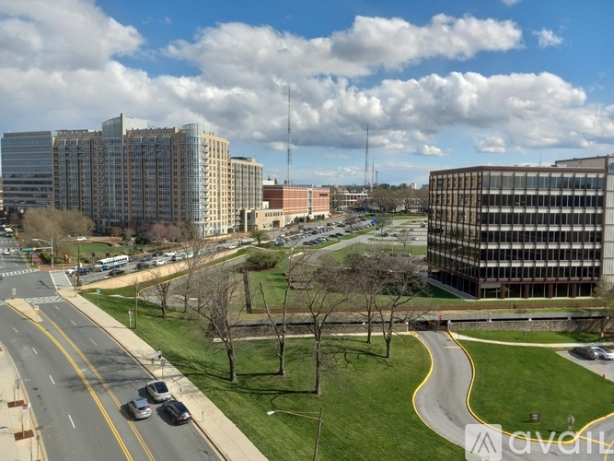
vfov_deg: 51.3
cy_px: 230
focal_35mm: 27
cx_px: 307
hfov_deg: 65.3
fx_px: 479
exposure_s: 1/1972
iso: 40
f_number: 1.8
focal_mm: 3.94
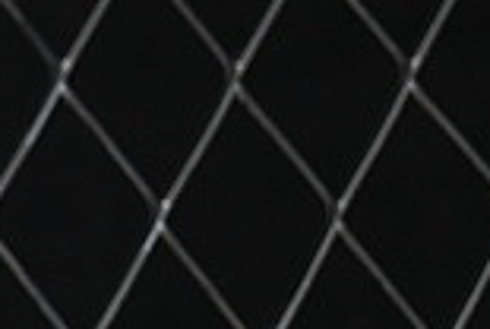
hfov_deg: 3.8
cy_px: 484
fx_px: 7105
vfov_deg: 2.6
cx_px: -1195
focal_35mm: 521
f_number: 7.1
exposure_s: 1/80
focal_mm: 50
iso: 160
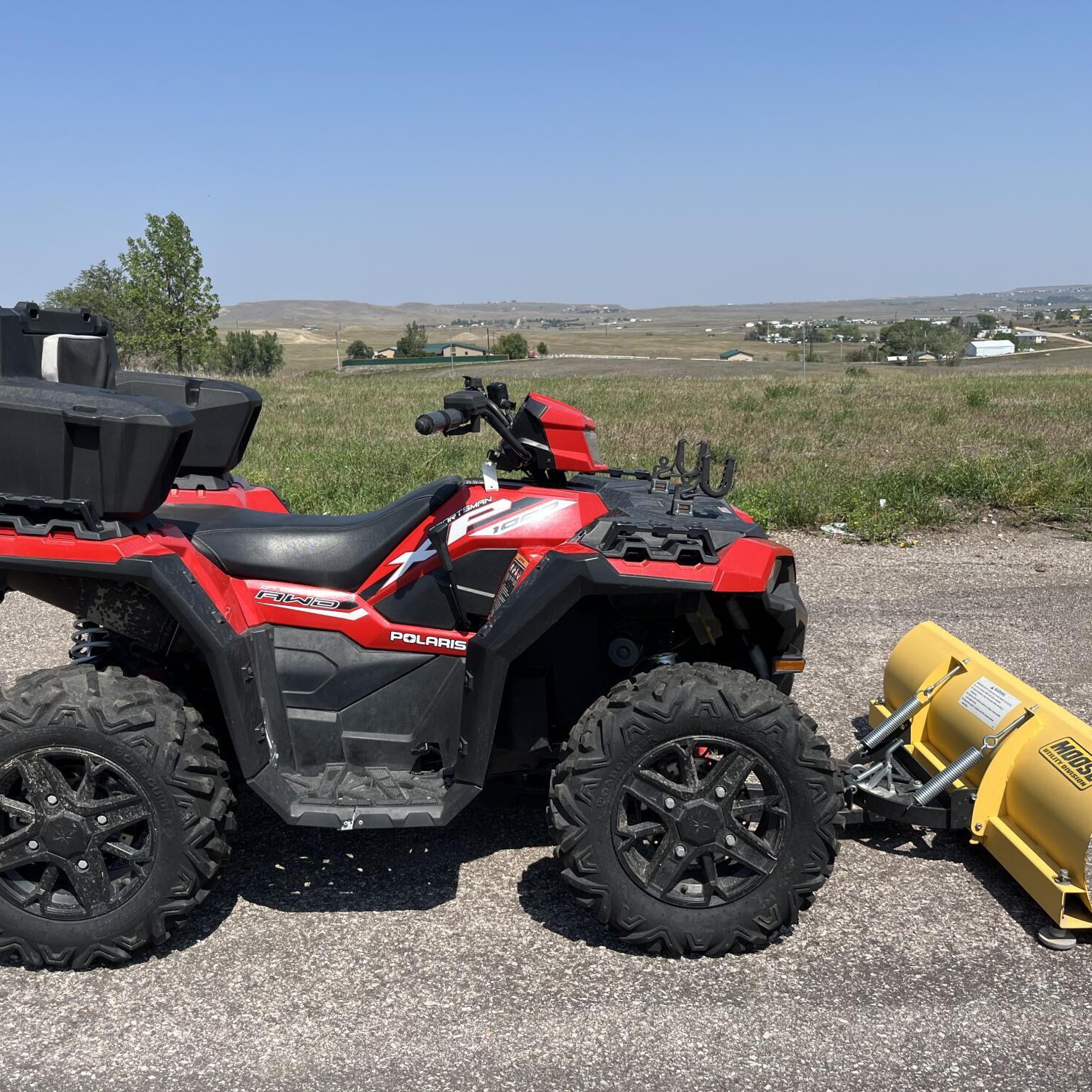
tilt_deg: -12.0
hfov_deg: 52.5
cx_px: 533
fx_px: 1106
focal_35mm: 31
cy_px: 542
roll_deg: +3.3
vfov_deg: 52.5
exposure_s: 1/3215
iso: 50
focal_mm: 5.1
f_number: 1.6
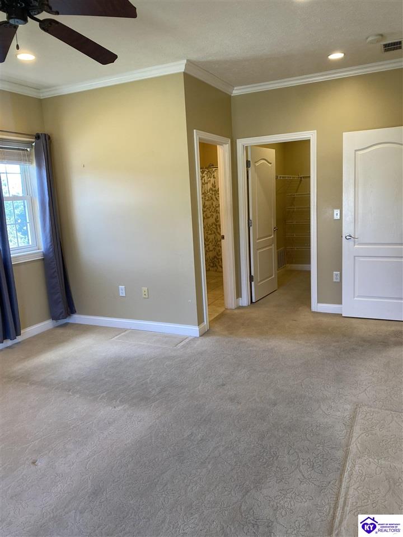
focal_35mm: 26
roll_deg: +2.6
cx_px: 202
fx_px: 404
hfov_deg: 53.1
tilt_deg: -10.1
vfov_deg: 67.3
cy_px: 268
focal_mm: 4.25
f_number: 1.8
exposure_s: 1/120
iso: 100
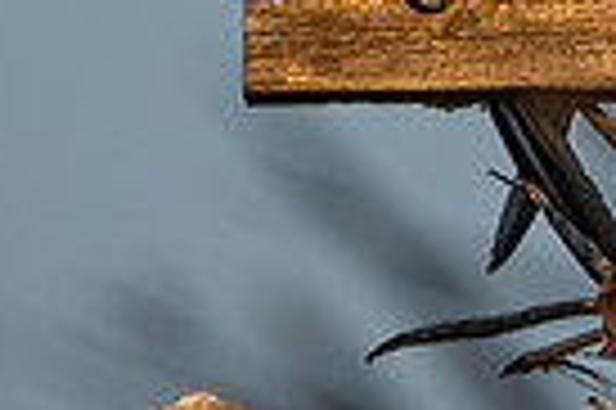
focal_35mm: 4385
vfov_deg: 0.3
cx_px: 1483
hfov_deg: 0.5
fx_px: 74942
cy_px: -390
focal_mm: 500
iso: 320
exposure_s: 1/250
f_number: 11
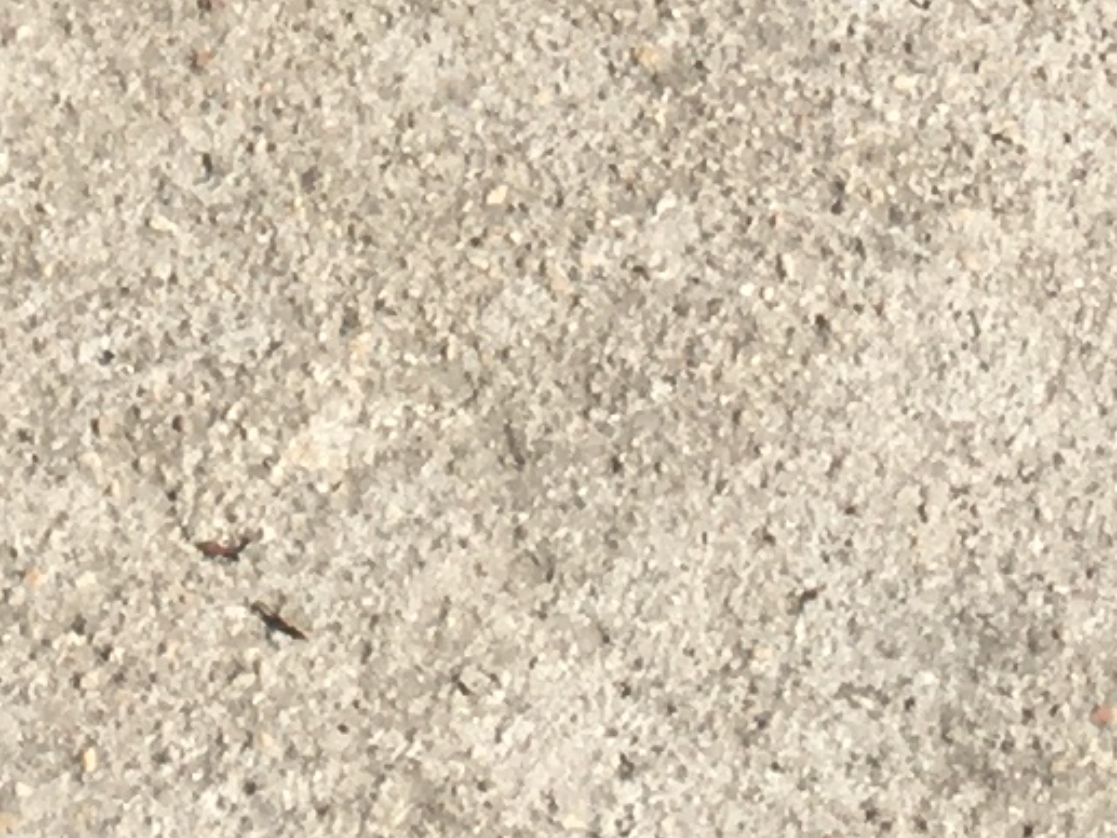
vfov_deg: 6.2
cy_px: -1410
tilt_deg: -35.5
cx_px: -125
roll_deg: +1.6
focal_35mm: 226
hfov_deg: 8.7
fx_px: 7294
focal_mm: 4.15
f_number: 2.2
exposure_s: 1/810
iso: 25
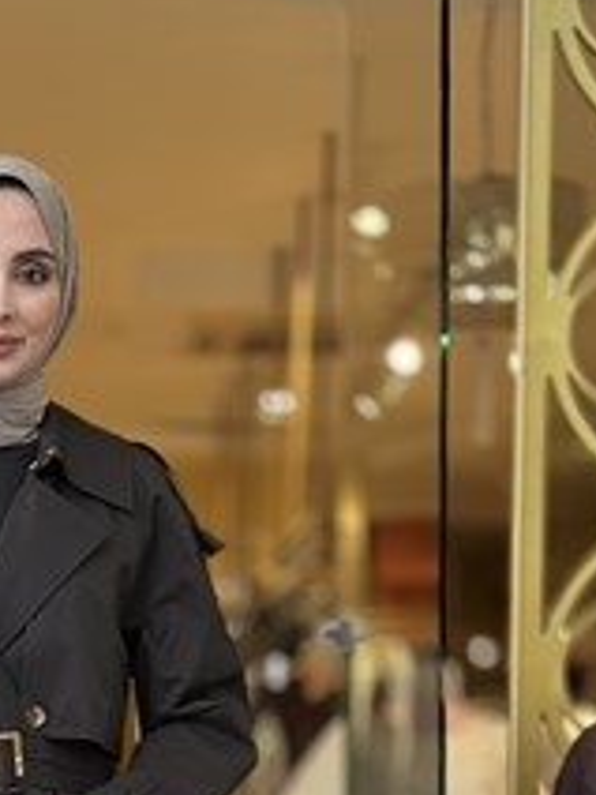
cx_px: 56
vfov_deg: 16.1
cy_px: 915
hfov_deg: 12.5
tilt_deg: -2.8
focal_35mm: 118
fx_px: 2709
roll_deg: -0.9
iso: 125
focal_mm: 6.86
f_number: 1.78
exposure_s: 1/62
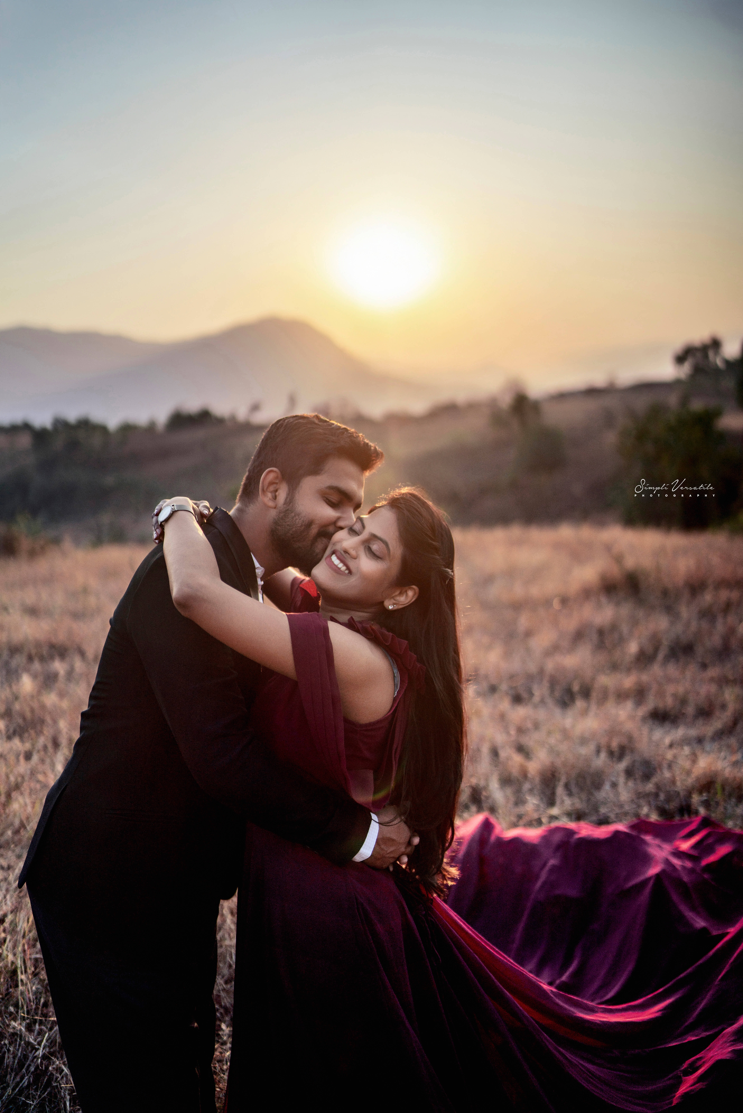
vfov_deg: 54.4
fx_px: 1083
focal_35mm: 35
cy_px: 556
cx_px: 372
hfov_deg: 37.9
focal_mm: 35
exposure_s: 1/5000
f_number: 1.4
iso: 100
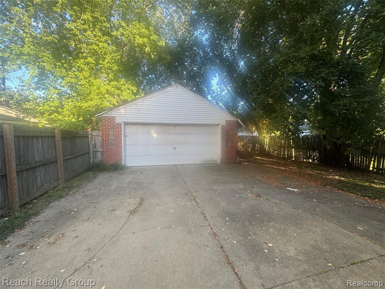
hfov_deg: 102.1
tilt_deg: -3.3
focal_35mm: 14
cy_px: 144
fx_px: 156
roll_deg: +0.5
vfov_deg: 85.7
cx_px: 192
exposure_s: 1/119
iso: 40
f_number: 2.2
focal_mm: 2.22
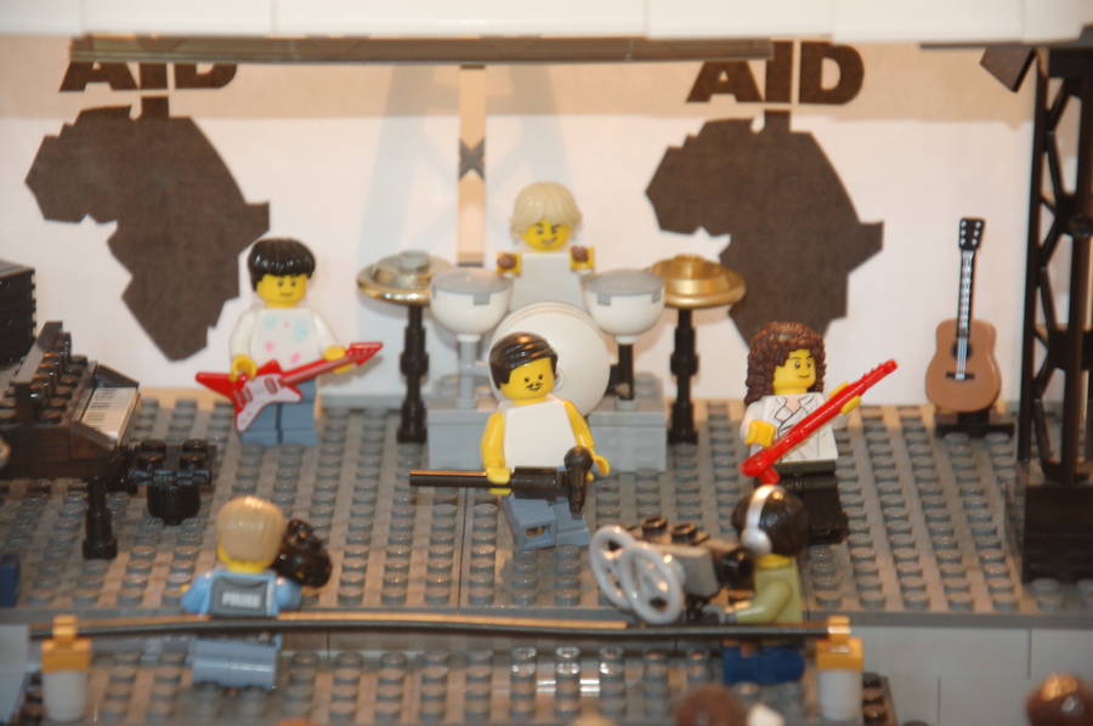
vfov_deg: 8.7
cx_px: 546
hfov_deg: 13.1
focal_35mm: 158
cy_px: 363
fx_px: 4777
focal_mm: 105
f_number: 5.6
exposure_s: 1/5
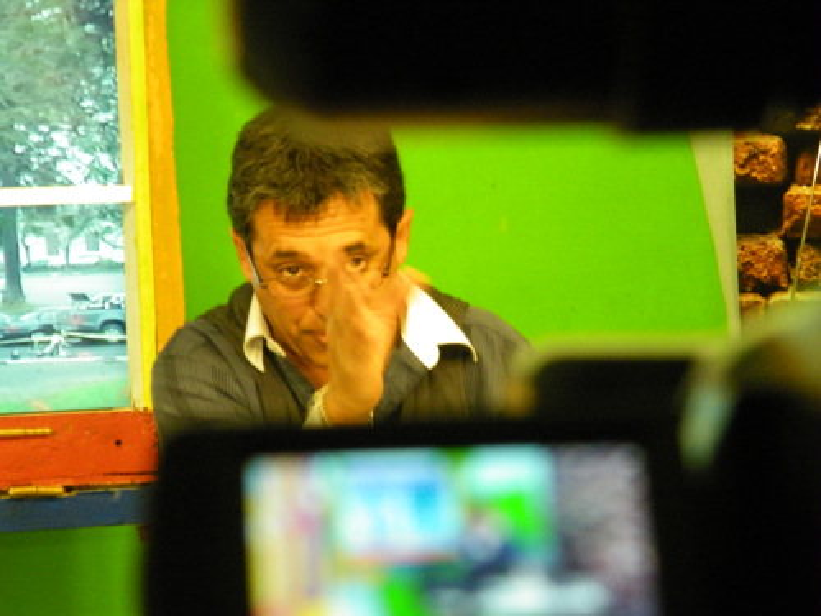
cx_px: 410
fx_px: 3961
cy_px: 308
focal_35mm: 167
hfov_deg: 11.8
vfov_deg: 8.9
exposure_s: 1/30
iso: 400
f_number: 5.1
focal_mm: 29.8
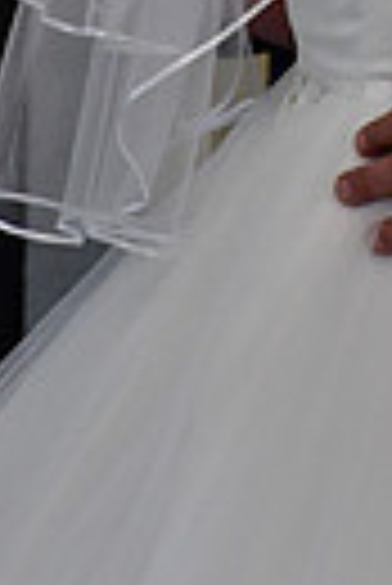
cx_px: 581
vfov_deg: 4.1
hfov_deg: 2.8
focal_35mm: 494
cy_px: -288
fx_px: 8042
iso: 3200
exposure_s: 1/125
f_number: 5.3
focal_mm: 95
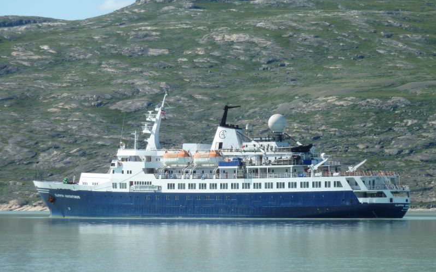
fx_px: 2305
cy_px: 141
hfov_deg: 10.8
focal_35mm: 194
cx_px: 219
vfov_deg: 6.8
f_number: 5
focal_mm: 29.9
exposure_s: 1/500
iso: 80
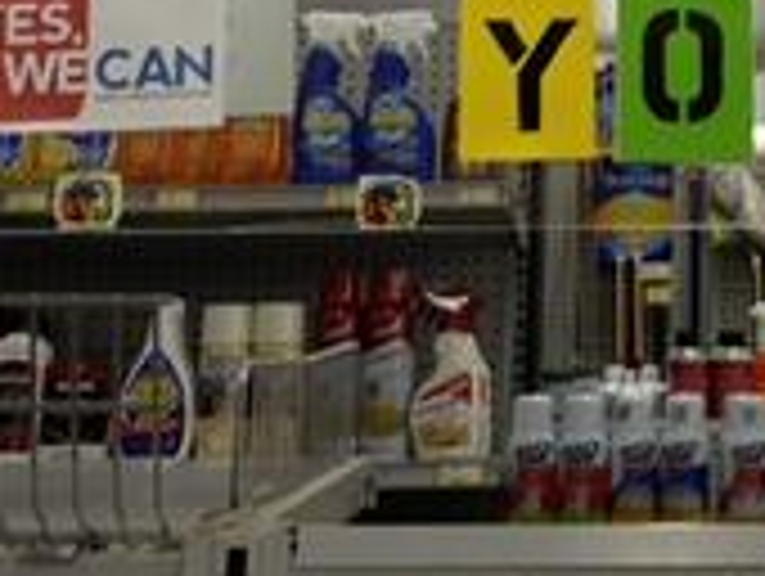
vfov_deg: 14.9
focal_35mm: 96
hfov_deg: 19.9
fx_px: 2125
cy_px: -108
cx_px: 727
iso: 50
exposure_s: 1/24
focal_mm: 4.28
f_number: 2.4
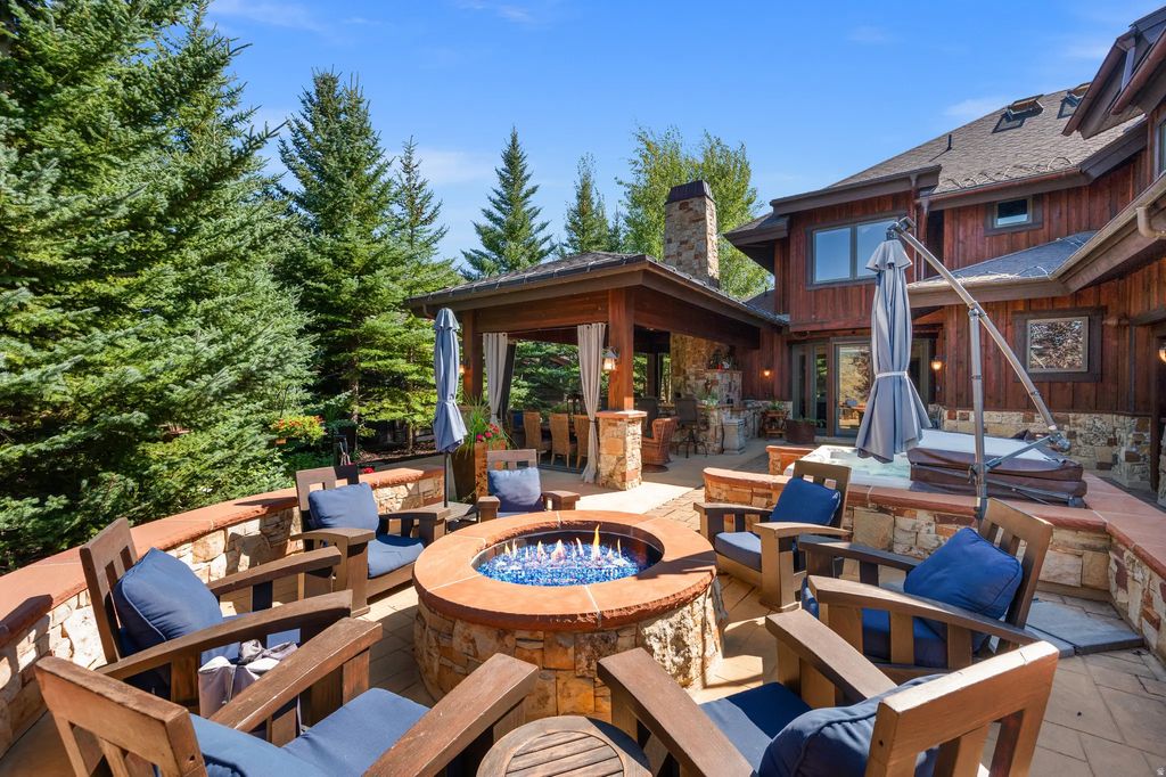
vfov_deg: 81.2
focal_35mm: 14
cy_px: 388
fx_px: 453
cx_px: 583
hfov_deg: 104.3
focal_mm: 14
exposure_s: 1/320
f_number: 7.1
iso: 400
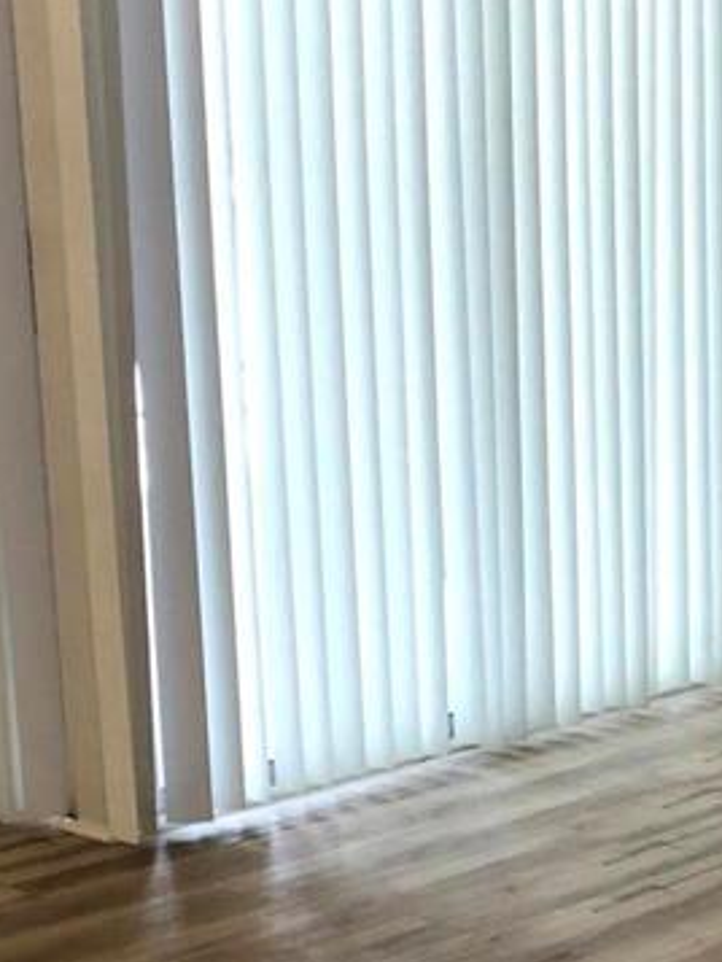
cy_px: 787
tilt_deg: -14.6
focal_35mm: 94
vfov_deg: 20.6
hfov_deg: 14.8
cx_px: 1013
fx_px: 2613
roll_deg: -1.7
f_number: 1.8
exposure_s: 1/30
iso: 32
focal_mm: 4
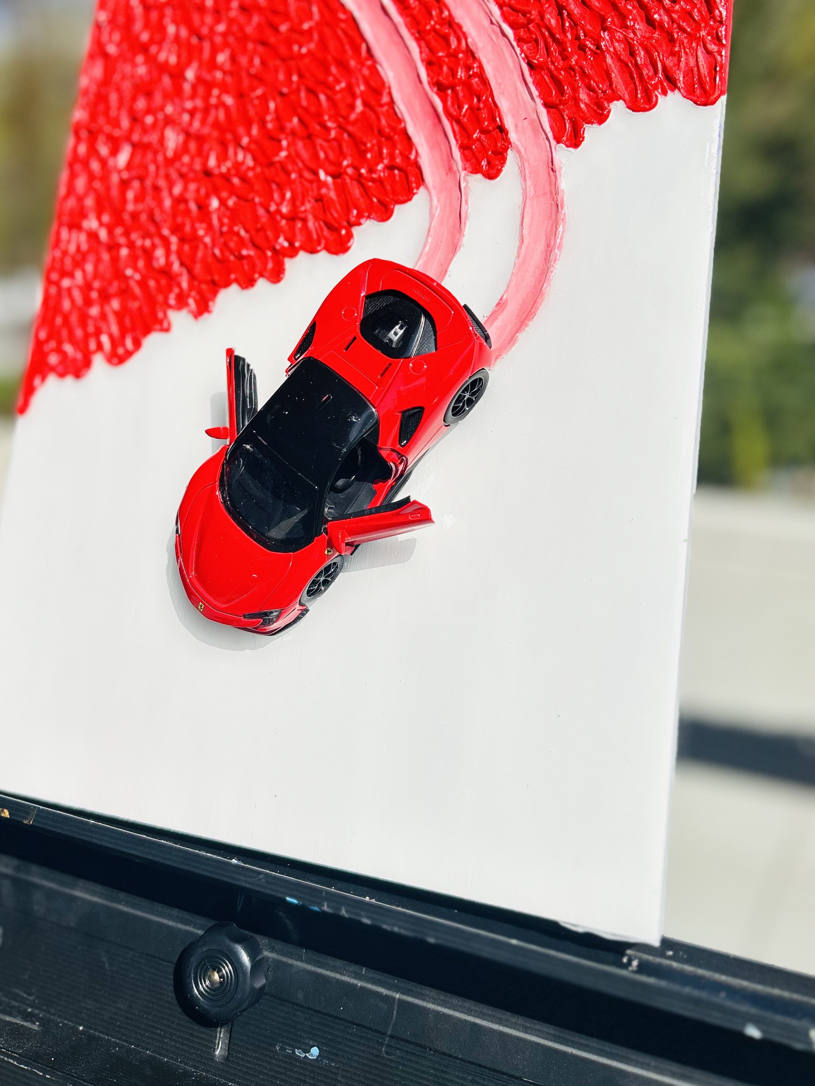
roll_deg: -1.2
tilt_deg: -5.4
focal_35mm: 33
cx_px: 365
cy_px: 400
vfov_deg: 54.7
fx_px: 1036
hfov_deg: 42.9
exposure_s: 1/4831
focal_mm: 5.7
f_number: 1.5
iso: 50
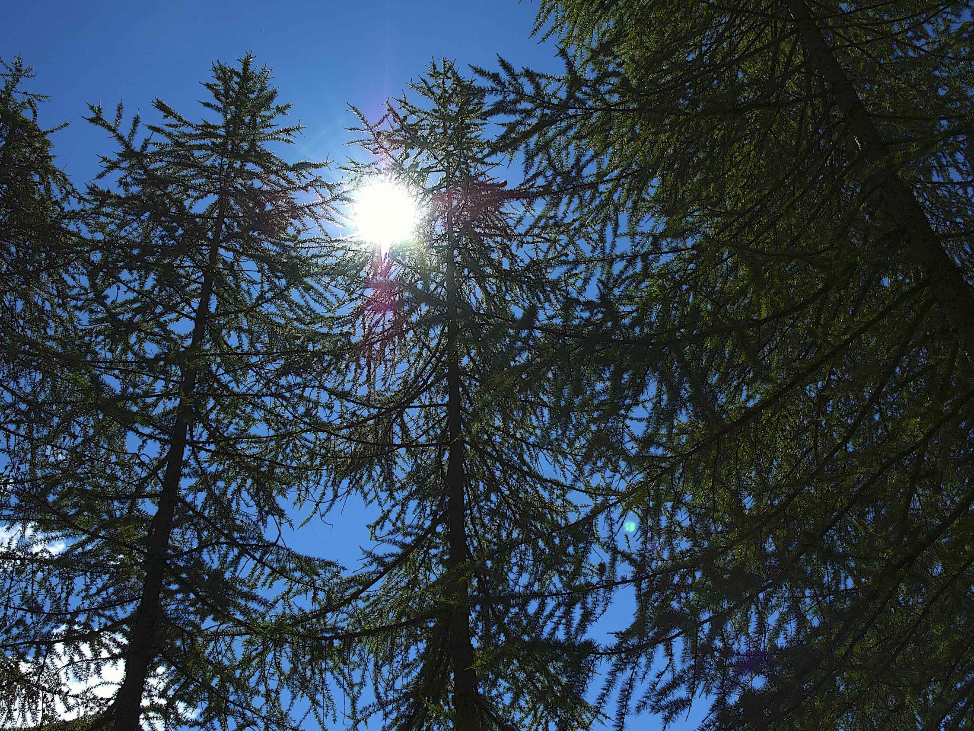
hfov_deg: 51.3
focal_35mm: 36
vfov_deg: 39.7
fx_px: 1013
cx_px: 509
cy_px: 367
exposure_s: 1/1600
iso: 280
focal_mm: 22
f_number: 7.1
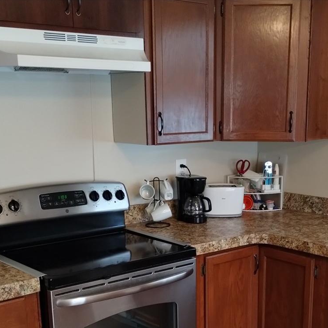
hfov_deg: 32.0
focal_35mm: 53
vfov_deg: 31.4
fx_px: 568
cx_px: 208
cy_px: 263
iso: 713
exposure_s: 1/30
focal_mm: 4.27
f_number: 1.8
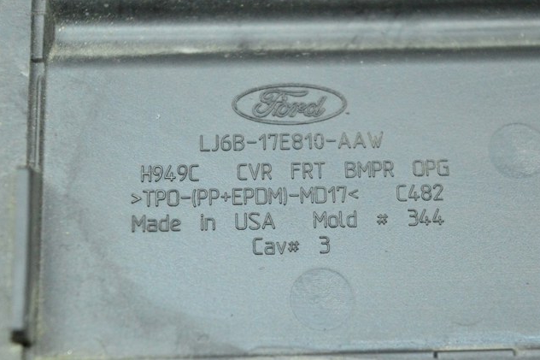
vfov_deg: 16.3
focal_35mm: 84
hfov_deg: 24.3
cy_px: 181
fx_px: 1252
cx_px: 272
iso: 6400
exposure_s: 1/100
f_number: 6.3
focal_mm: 55
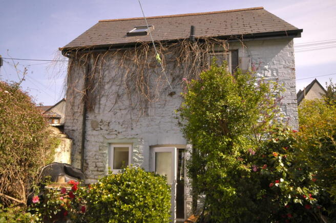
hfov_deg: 62.0
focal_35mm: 30
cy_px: 112
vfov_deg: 43.5
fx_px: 280
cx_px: 168
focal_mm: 20
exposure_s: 1/250
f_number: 8
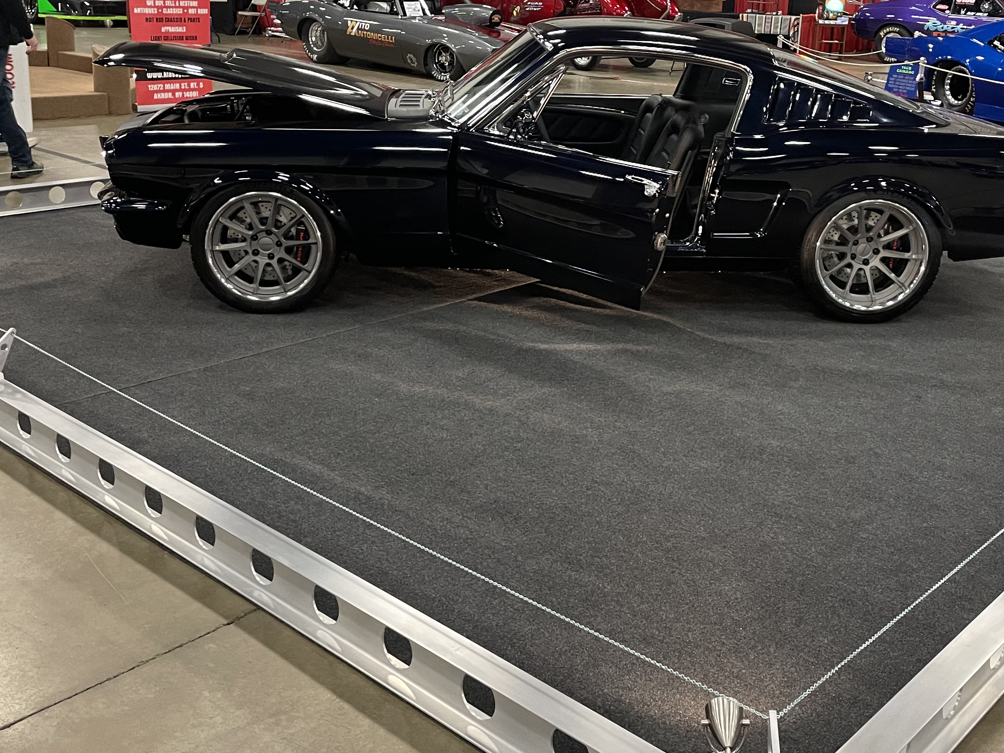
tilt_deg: -14.2
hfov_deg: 46.6
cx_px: 579
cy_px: 270
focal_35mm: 40
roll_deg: -0.1
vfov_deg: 35.7
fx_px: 1160
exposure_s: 1/60
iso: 320
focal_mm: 4.2
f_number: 1.6
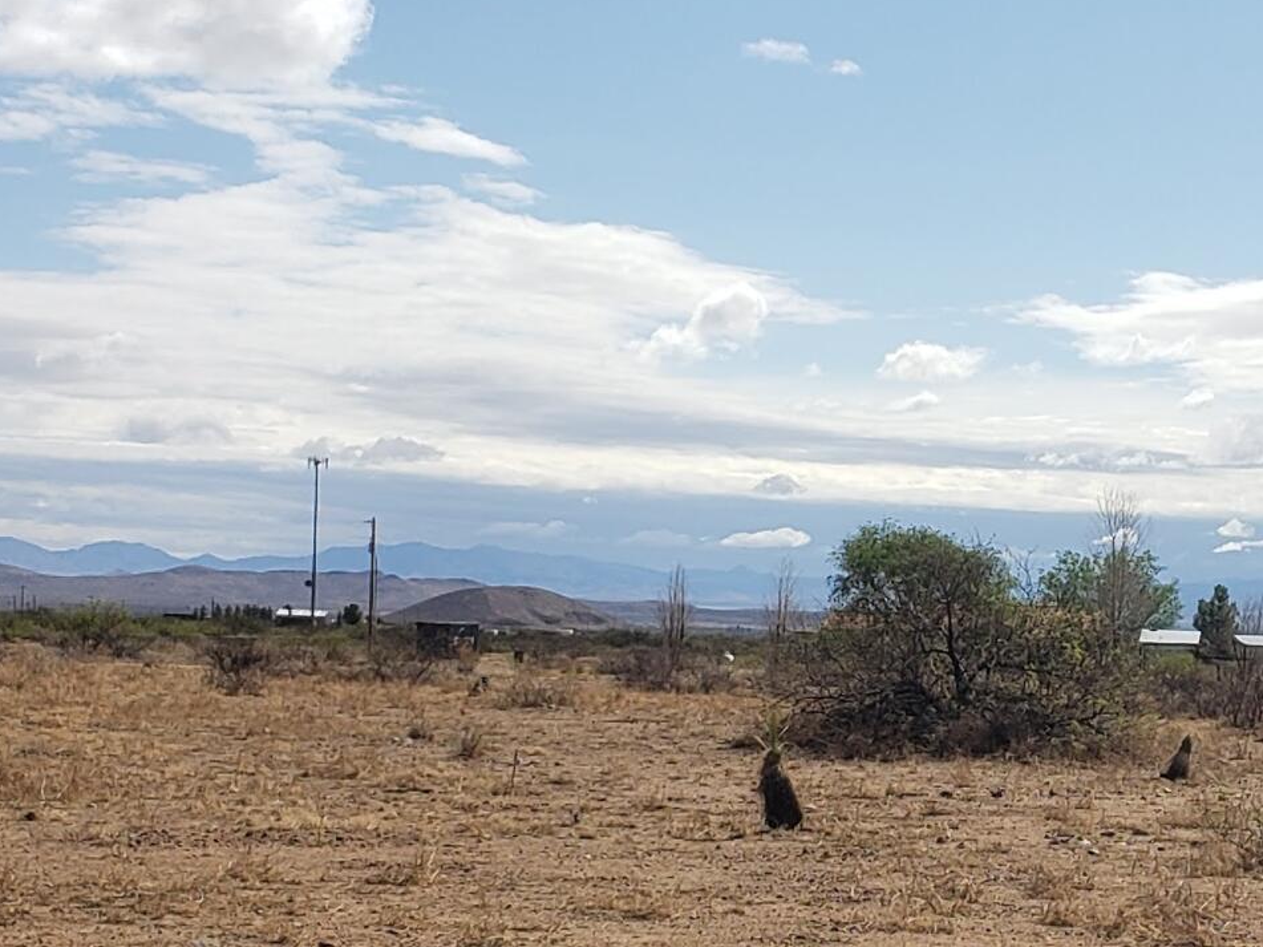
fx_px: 2991
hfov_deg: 23.3
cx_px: 1113
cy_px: 677
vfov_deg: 17.9
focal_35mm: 82
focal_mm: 4.3
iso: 50
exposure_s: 1/2662
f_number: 2.4
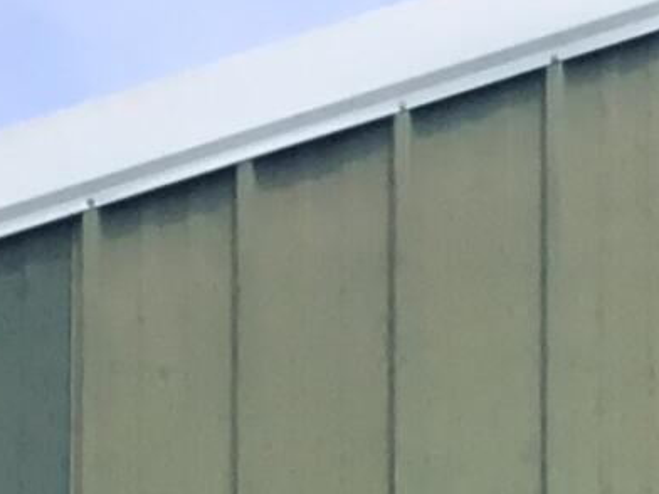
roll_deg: -0.1
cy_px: 1847
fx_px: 4512
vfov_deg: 5.6
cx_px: 1019
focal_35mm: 237
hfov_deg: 8.2
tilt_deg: +3.4
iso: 25
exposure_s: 1/1058
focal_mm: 3.3
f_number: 2.4
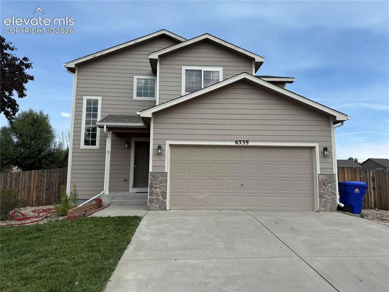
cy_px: 146
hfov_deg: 71.6
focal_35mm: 24
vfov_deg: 56.8
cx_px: 194
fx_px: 270
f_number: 1.78
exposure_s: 1/3759
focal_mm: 6.76
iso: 80
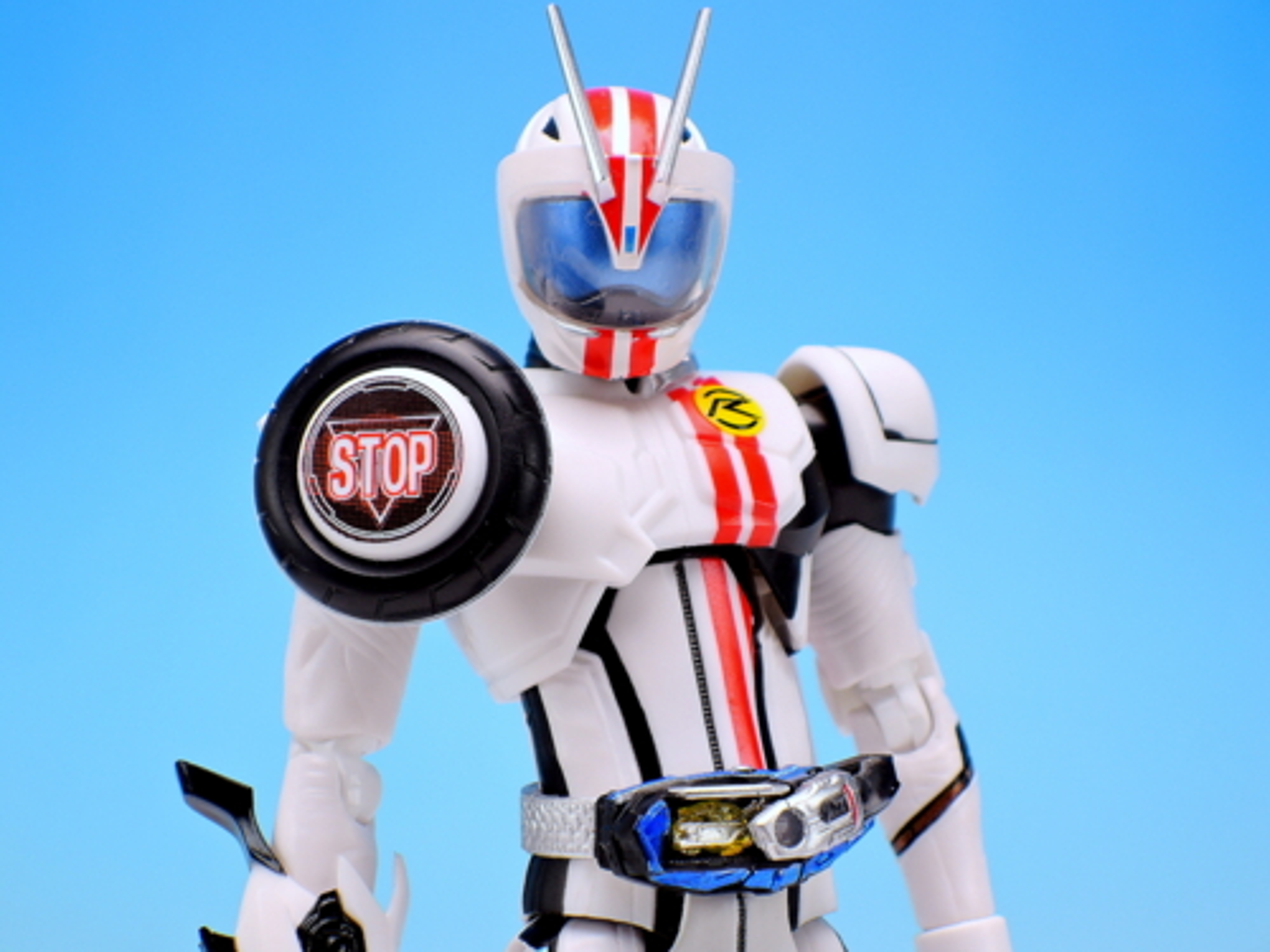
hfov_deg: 16.4
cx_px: 635
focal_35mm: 120
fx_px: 4403
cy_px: 476
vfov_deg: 12.3
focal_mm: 25.5
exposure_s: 1/3
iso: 80
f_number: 5.6
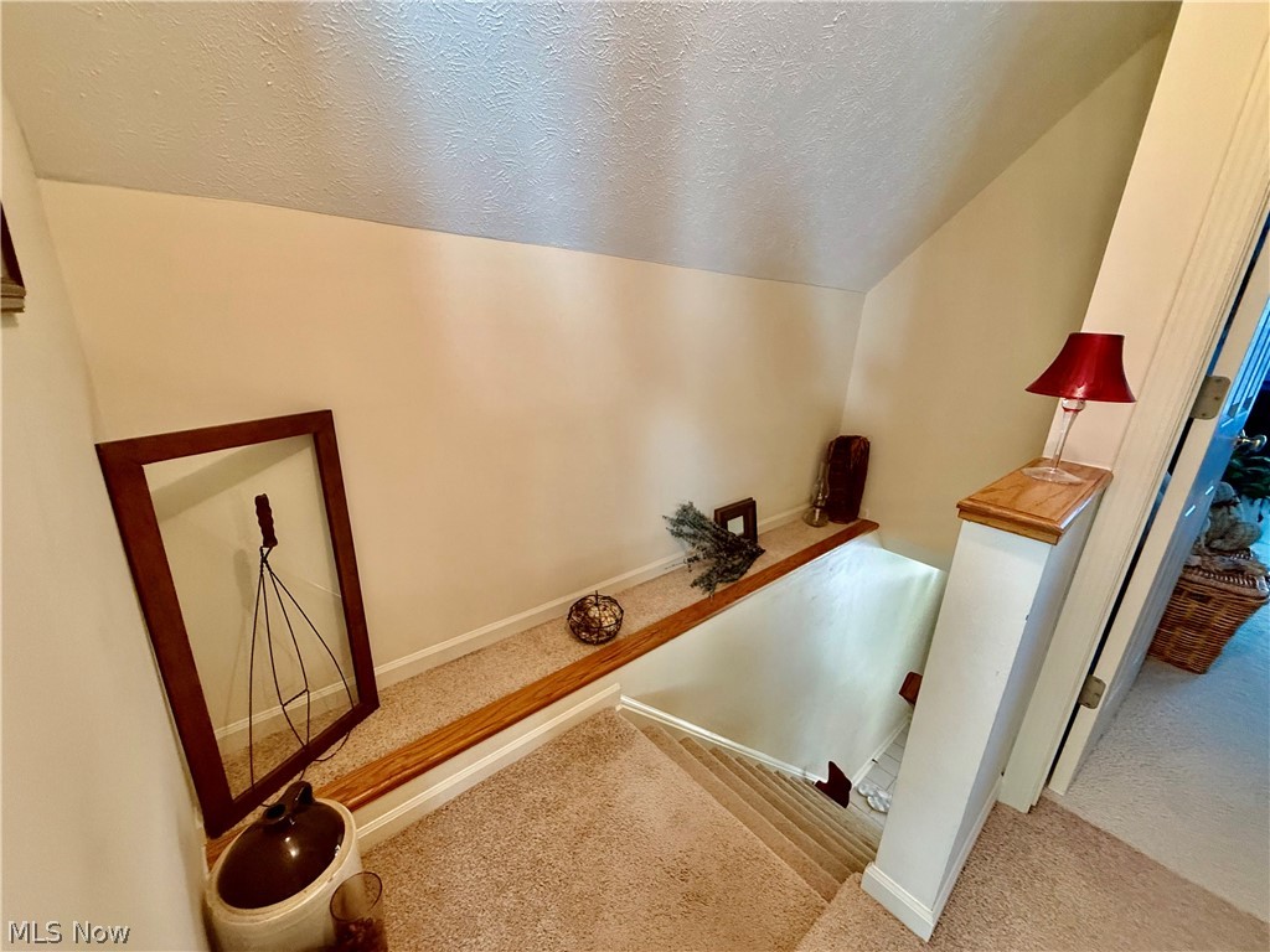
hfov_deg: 102.1
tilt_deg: -17.1
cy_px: 476
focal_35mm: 14
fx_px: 514
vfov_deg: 85.7
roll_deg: -2.5
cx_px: 635
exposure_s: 1/60
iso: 400
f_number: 2.2
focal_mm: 2.22
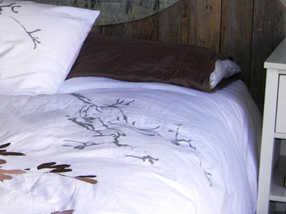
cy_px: 67
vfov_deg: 10.9
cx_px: -32
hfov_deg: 14.2
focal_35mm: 136
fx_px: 1124
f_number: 3.1
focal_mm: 7
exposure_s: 1/29.2
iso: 60
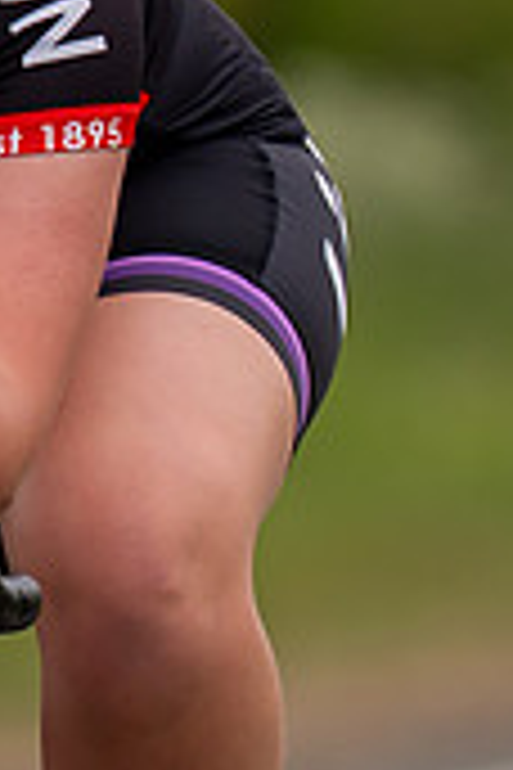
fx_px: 27572
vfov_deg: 1.6
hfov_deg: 1.1
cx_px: -328
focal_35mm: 1290
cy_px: 157
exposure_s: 1/1250
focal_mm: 180
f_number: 3.2
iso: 160
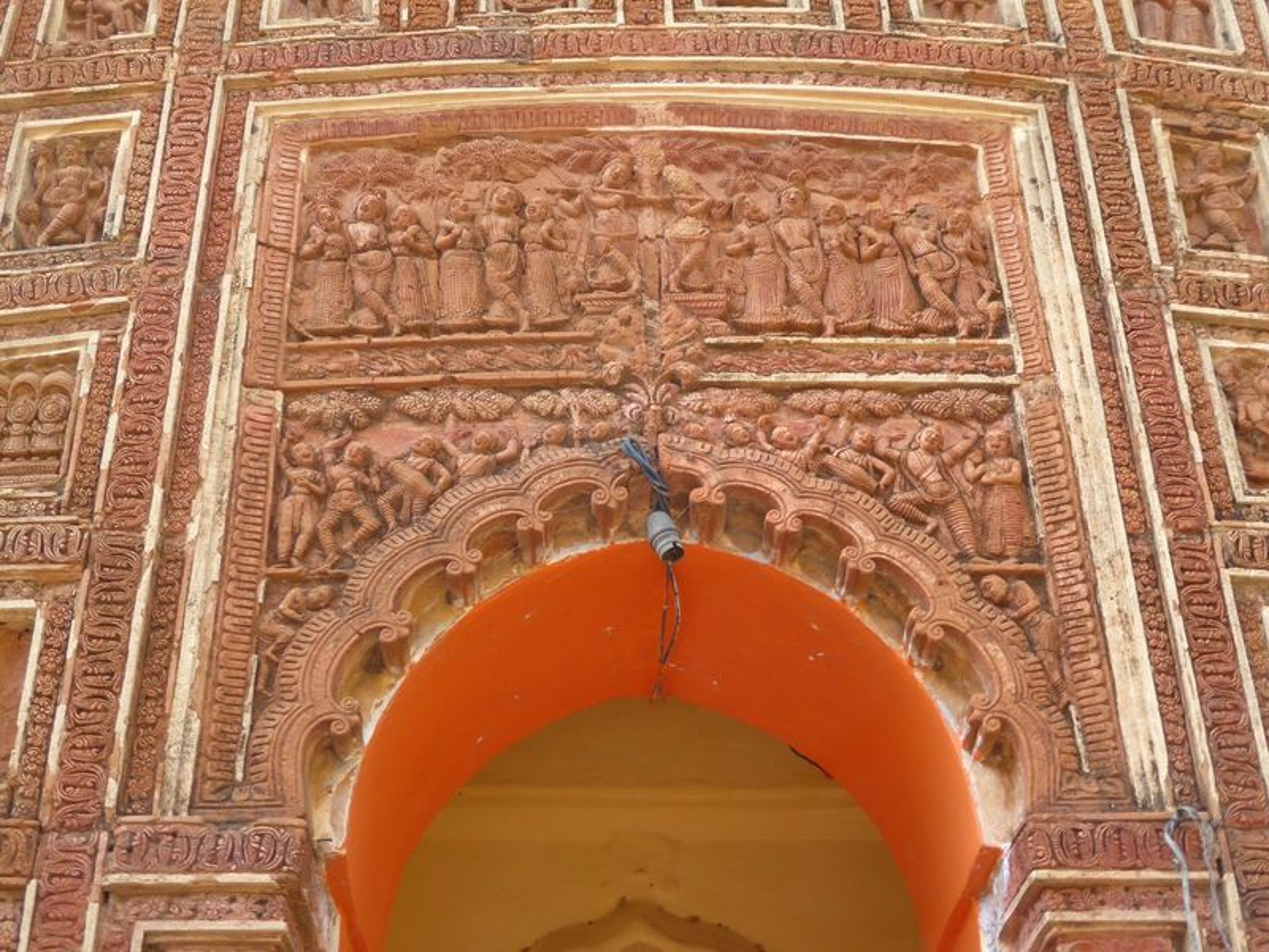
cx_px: 634
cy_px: 476
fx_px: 1943
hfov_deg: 36.2
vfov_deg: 27.5
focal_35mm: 53
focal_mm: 9
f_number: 4.1
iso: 80
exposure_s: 1/60
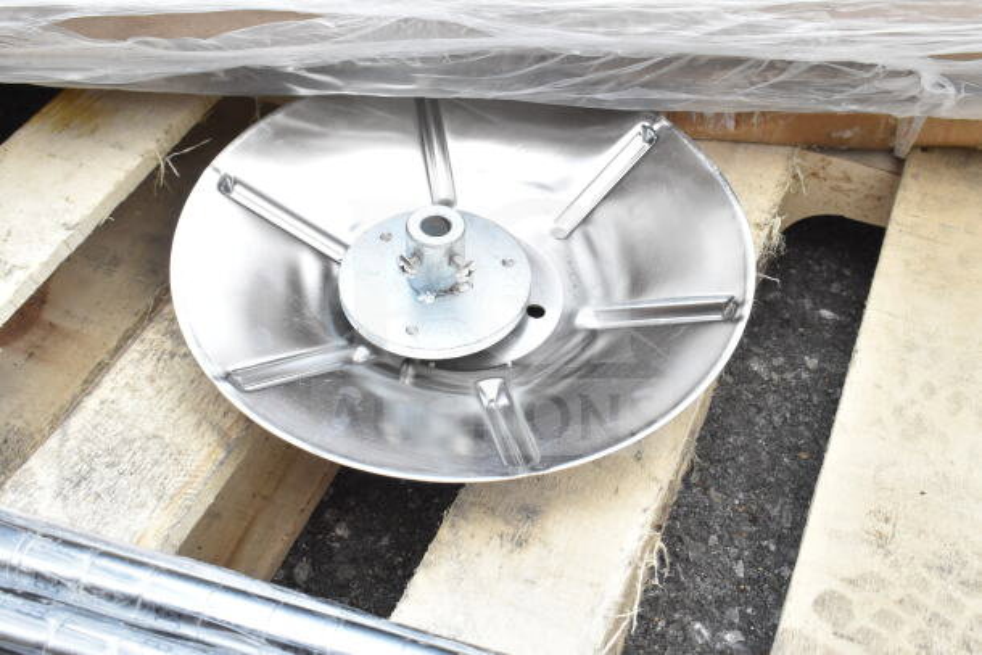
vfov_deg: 33.0
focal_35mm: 40
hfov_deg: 47.9
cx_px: 491
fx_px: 1105
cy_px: 328
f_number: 11
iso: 1600
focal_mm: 27
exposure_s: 1/500
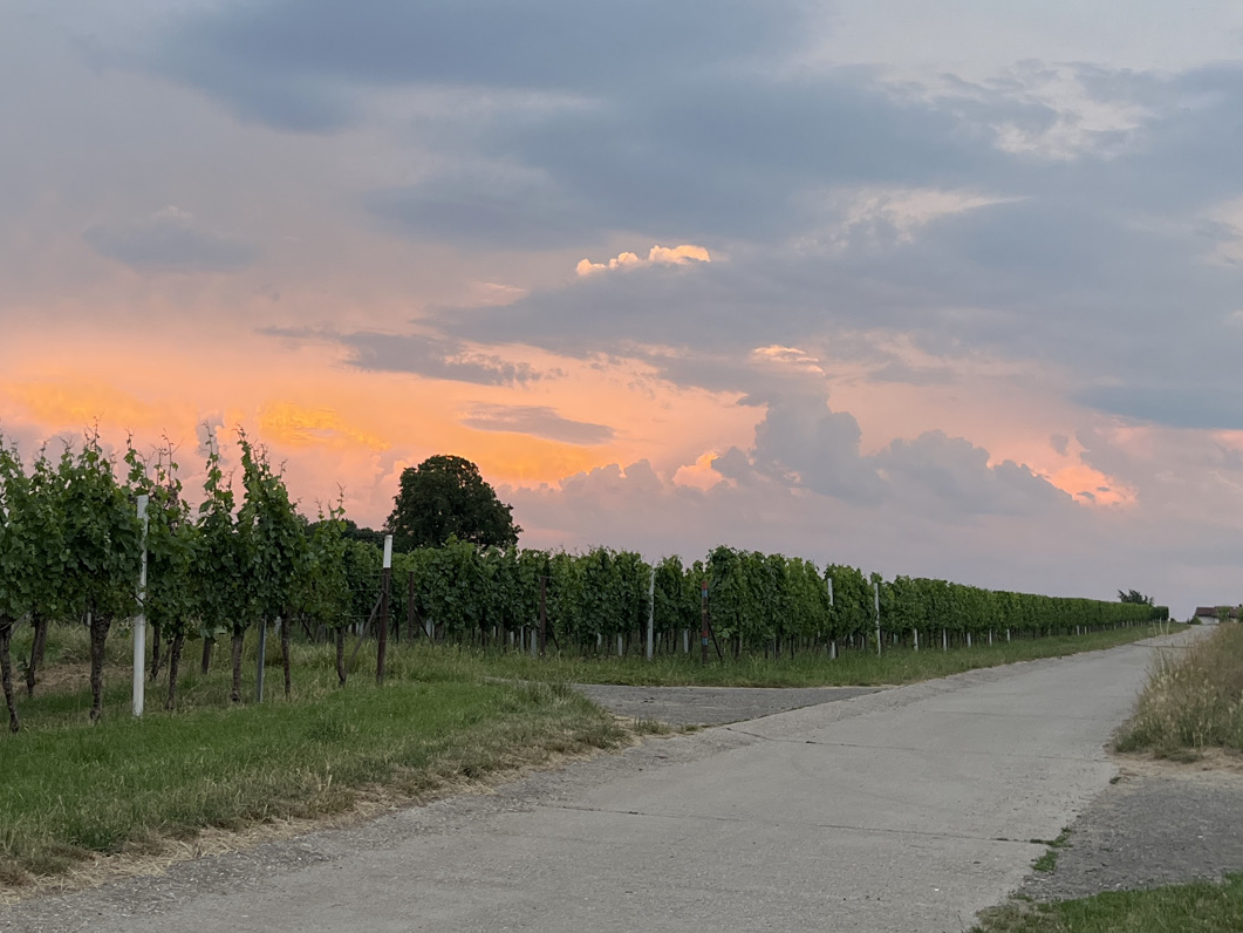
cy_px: 299
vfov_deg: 29.4
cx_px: 435
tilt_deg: +10.7
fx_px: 1760
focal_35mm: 49
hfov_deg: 38.5
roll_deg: -2.0
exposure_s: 1/121
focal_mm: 5.1
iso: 80
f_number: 1.6
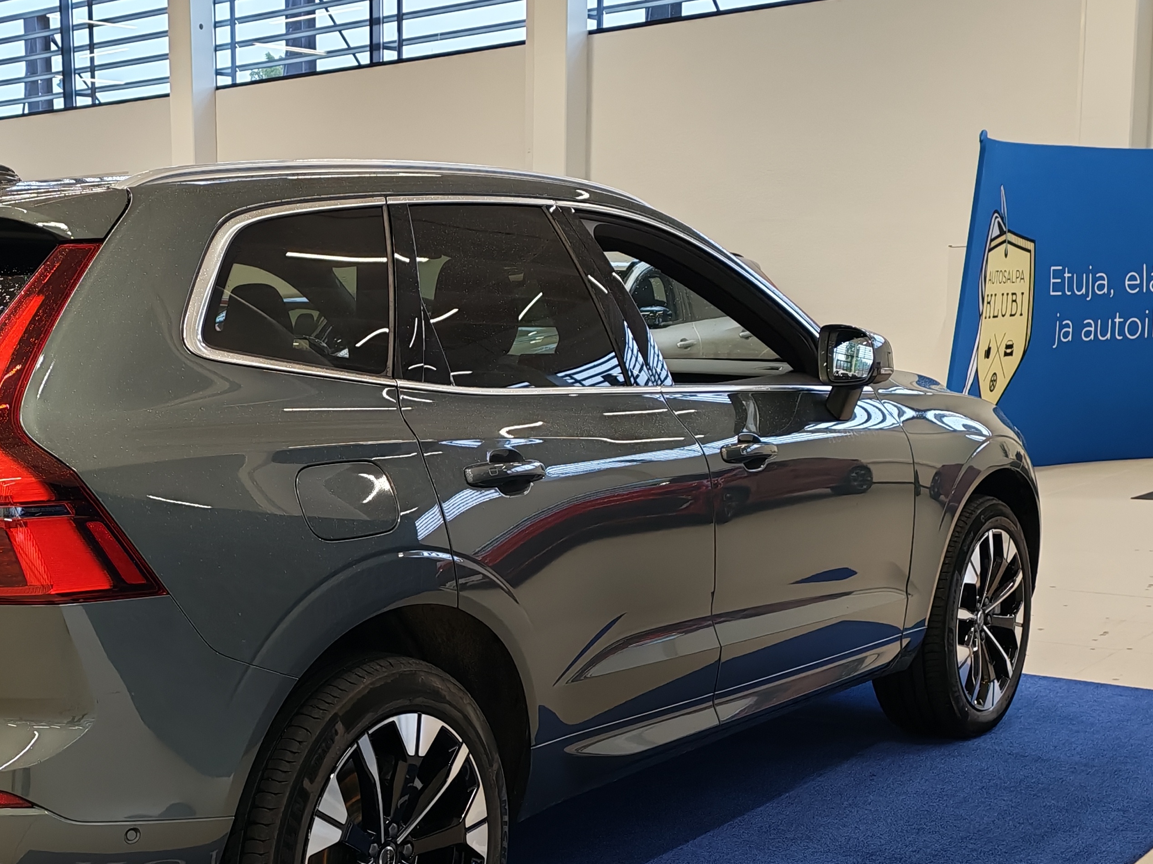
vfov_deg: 27.8
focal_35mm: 52
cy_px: 593
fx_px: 1732
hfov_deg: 35.6
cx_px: 233
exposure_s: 1/100
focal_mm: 6.12
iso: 160
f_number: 1.9
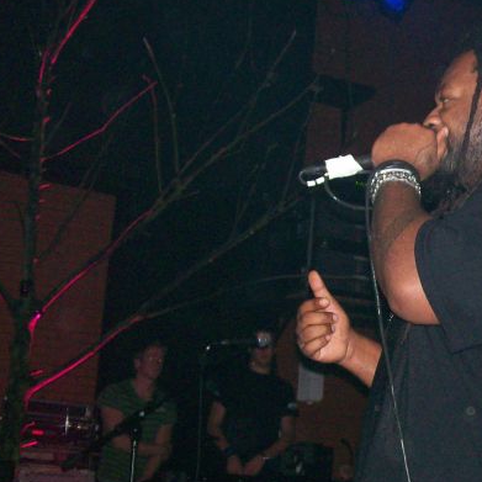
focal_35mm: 65
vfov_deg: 26.4
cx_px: 414
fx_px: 1024
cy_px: 313
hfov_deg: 25.8
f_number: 2.7
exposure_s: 1/64
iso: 140
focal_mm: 6
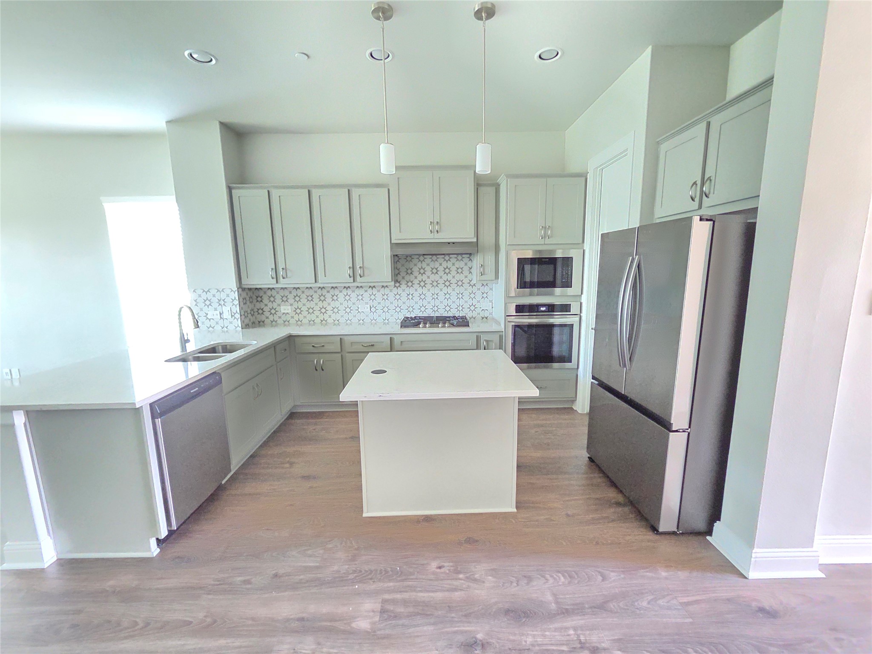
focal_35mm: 13
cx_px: 436
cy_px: 327
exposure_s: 1/24
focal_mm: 2.2
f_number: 2.2
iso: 4000
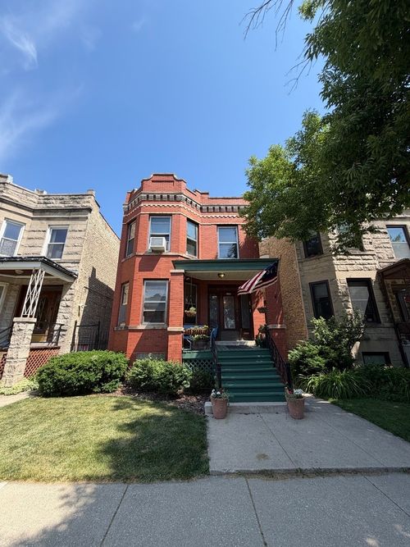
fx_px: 221
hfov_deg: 85.7
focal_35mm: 14
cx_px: 205
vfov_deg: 102.1
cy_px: 274
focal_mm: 2.22
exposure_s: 1/686
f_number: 2.2
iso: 40
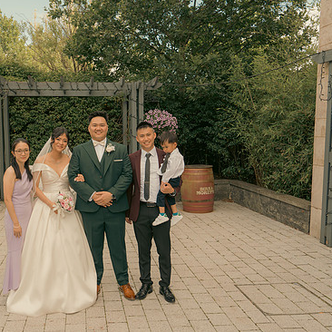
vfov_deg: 47.2
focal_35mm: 35
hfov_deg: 45.6
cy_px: 157
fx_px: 380
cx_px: 83
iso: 125
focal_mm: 26
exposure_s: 1/160
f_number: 5.6
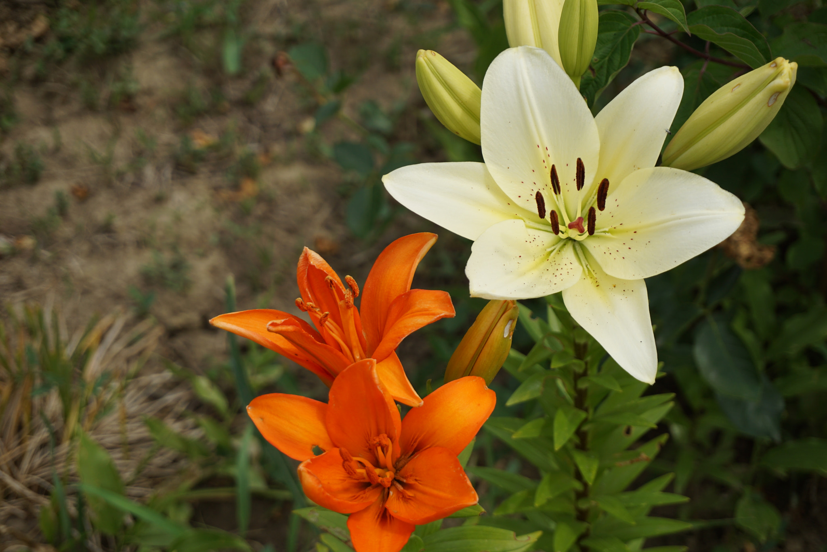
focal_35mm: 75
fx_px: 1723
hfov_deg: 27.0
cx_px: 414
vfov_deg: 18.2
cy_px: 276
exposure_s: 1/500
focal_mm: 50
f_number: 5.6
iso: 100
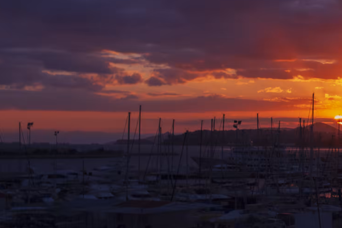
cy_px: 84
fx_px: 959
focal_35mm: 101
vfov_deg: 13.5
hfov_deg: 19.2
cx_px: 402
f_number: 5.6
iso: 640
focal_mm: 35
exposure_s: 1/3200
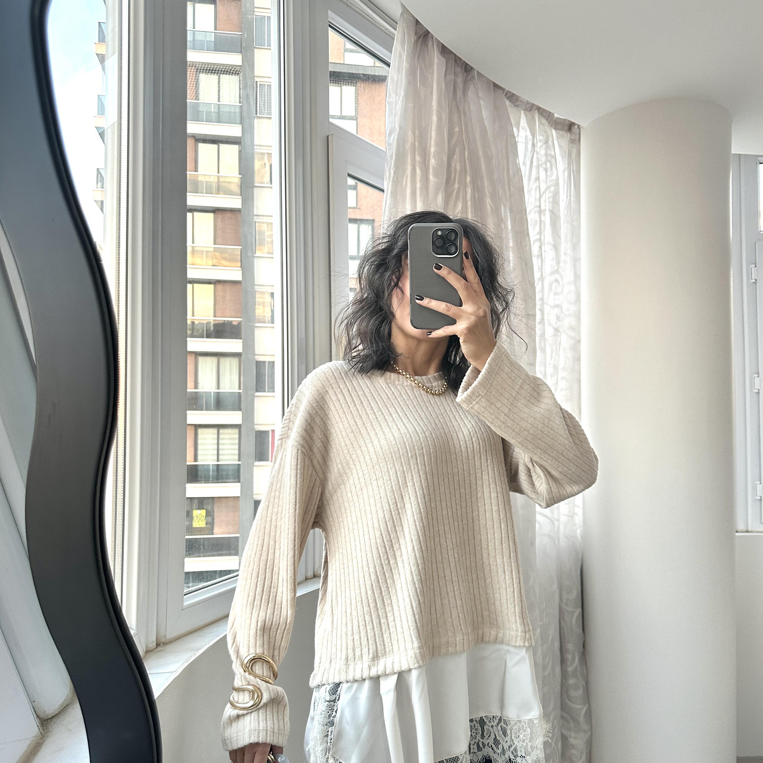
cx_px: 391
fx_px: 723
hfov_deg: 55.6
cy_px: 435
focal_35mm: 29
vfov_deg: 55.4
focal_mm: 6.86
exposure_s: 1/113
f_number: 1.78
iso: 250
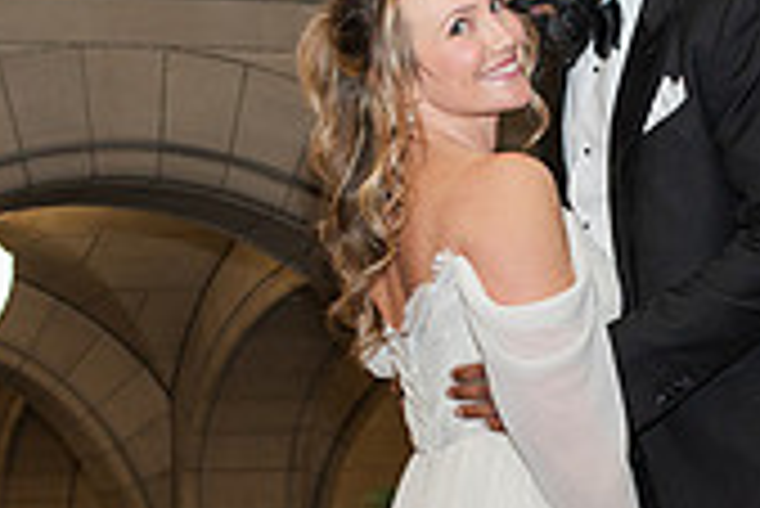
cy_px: 398
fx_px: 2578
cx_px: 507
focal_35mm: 122
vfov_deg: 11.2
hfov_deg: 16.7
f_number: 4
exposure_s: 1/200
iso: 1000
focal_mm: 35
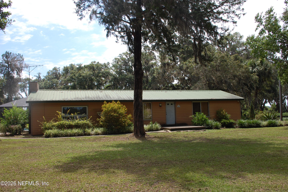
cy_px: 96
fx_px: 264
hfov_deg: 57.3
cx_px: 144
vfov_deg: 39.9
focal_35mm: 33
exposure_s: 1/250
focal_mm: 22
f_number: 8
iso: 200
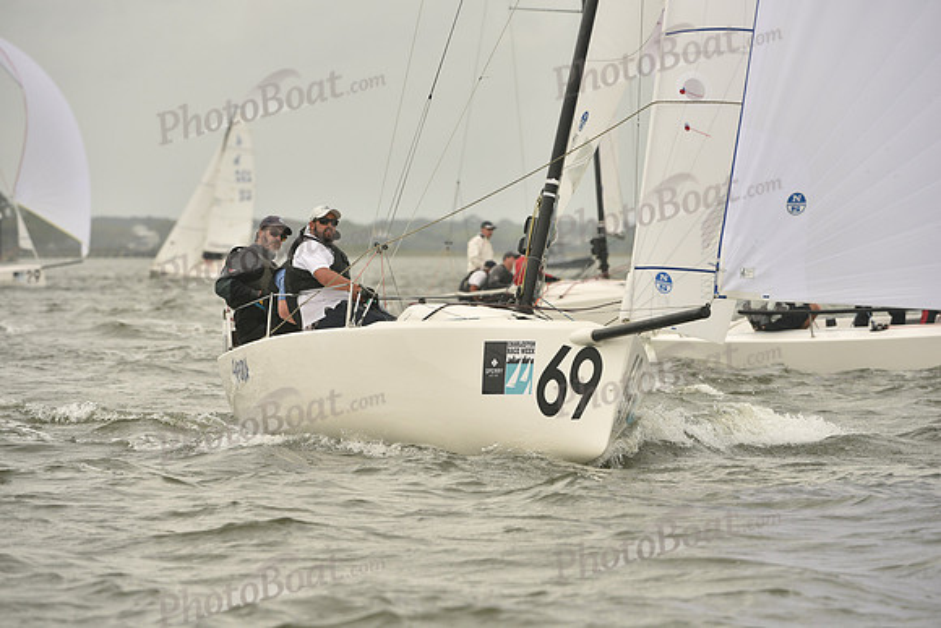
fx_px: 8105
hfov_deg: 6.6
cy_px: 314
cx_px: 470
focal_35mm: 310
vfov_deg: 4.4
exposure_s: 1/1000
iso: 320
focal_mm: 310
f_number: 8
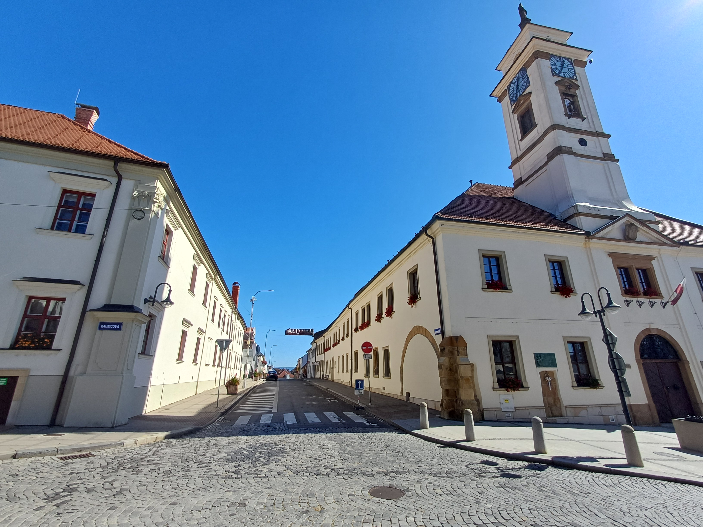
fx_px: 325
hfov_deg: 94.5
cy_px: 264
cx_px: 352
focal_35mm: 16
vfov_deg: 78.1
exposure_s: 1/988
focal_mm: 1.64
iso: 40
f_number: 2.2
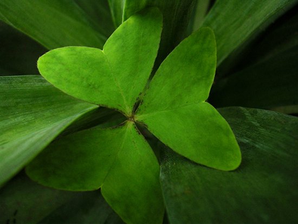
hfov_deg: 49.0
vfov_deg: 37.7
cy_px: 112
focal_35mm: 38
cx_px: 149
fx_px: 327
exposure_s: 1/174
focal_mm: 5.8
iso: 50
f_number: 2.8
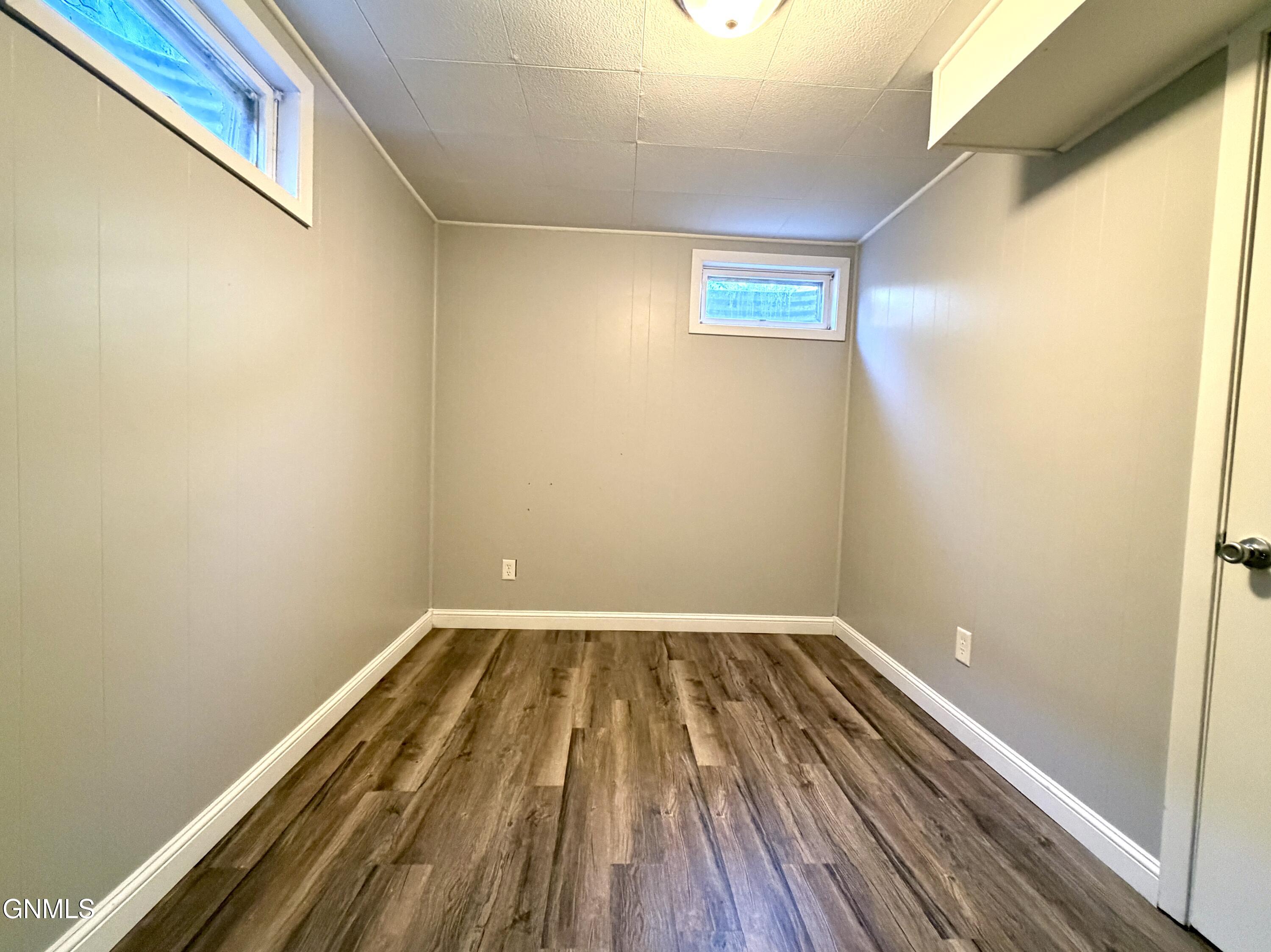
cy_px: 476
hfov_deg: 102.1
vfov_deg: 85.7
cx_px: 636
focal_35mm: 14
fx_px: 514
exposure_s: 1/60
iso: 500
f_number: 2.2
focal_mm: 2.22
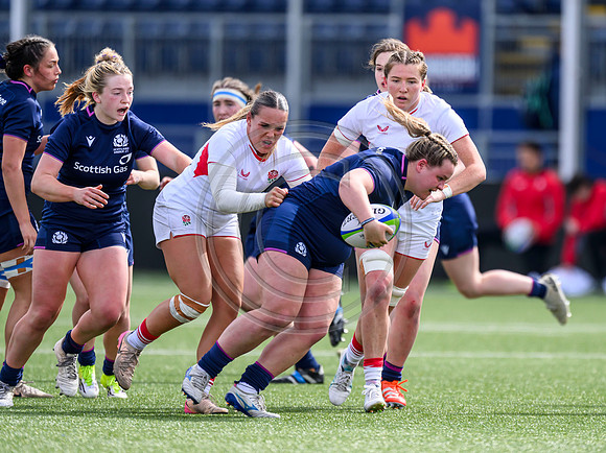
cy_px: 190
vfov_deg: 2.0
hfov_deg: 2.6
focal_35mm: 759
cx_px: 373
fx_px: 13280
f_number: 4
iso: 500
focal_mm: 560
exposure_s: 1/2000
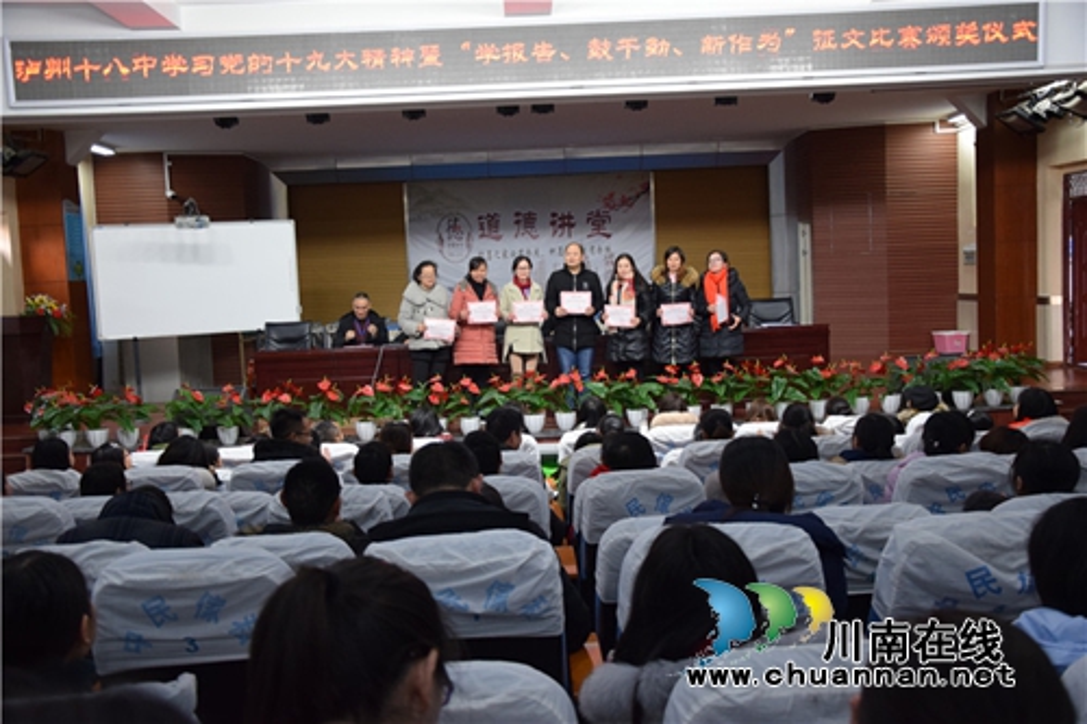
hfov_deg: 51.3
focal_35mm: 38
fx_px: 1132
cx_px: 544
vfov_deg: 35.5
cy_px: 362
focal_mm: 25
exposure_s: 1/60
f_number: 4
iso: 1100
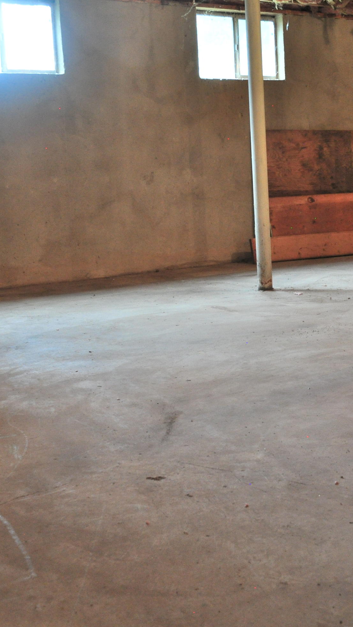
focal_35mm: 48
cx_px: 275
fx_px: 799
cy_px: 311
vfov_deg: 42.9
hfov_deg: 24.6
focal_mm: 20
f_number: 6.3
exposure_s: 1/13
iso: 800
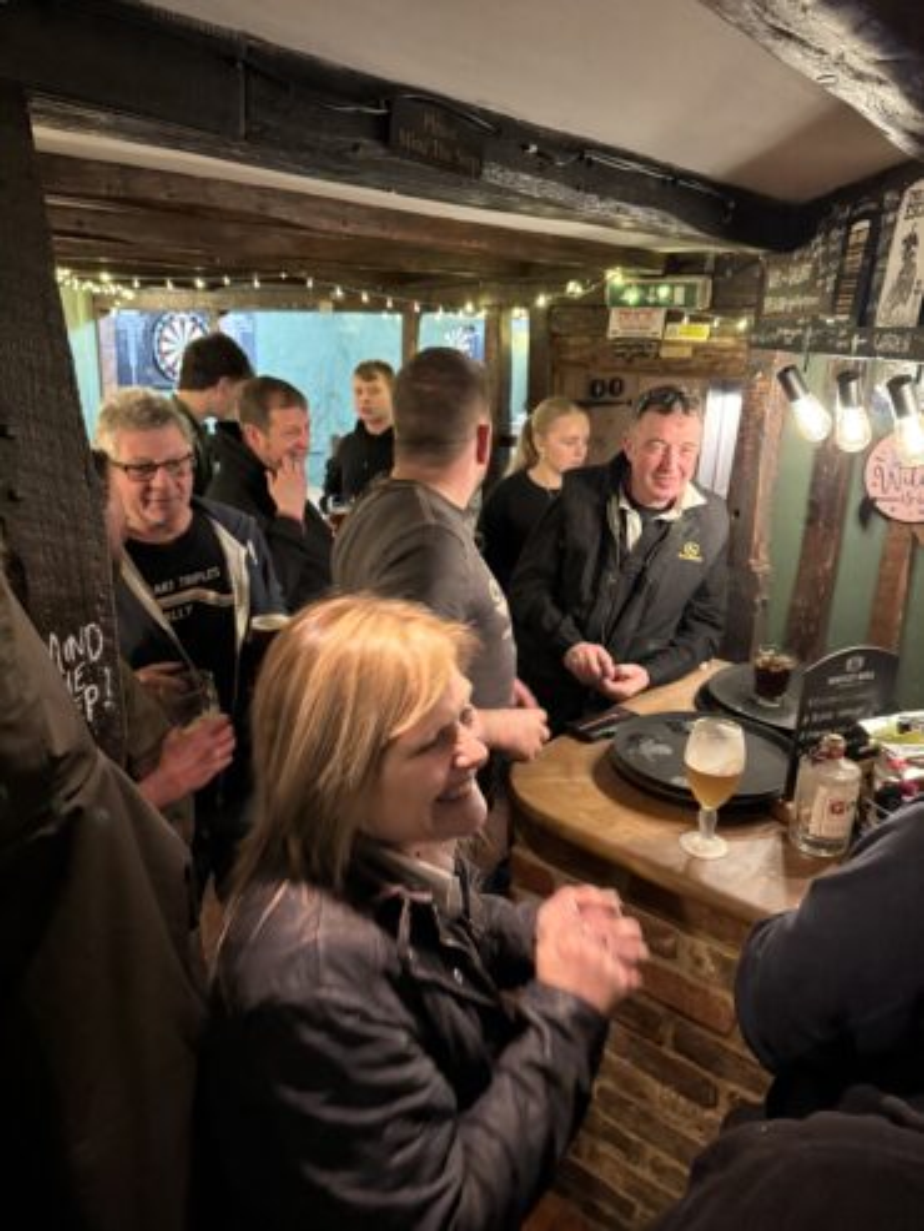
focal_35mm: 24
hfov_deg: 56.8
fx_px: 854
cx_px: 462
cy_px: 616
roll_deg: -1.2
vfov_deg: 71.6
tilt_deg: -18.0
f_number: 1.78
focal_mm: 6.76
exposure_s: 1/33
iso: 1000
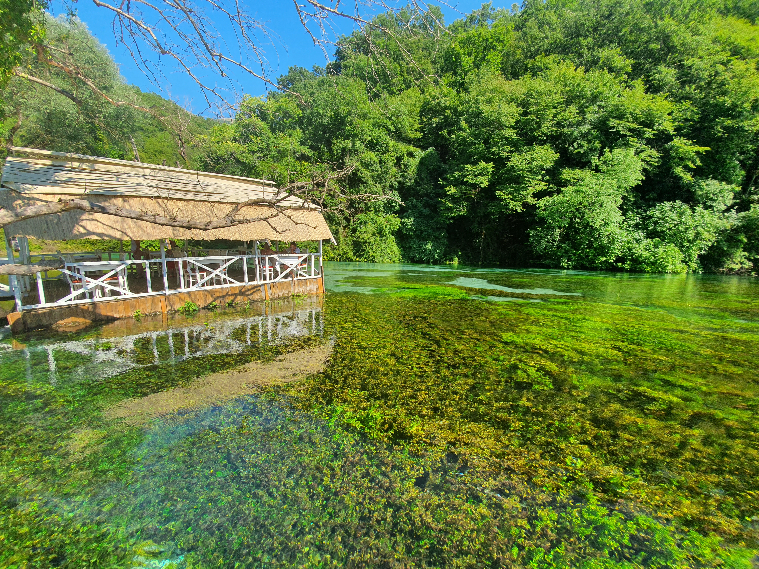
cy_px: 284
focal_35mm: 13
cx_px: 380
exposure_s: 1/638
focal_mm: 1.8
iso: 50
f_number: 2.2
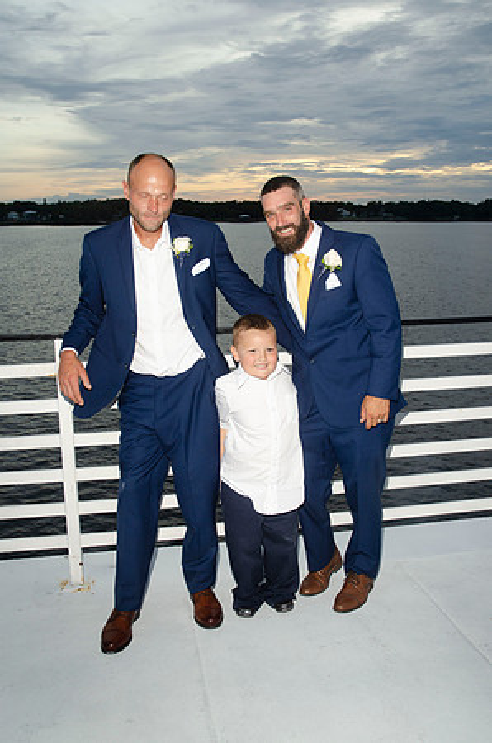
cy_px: 372
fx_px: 680
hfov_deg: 39.8
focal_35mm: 33
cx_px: 246
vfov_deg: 57.3
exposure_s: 1/100
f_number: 5.6
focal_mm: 22
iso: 200
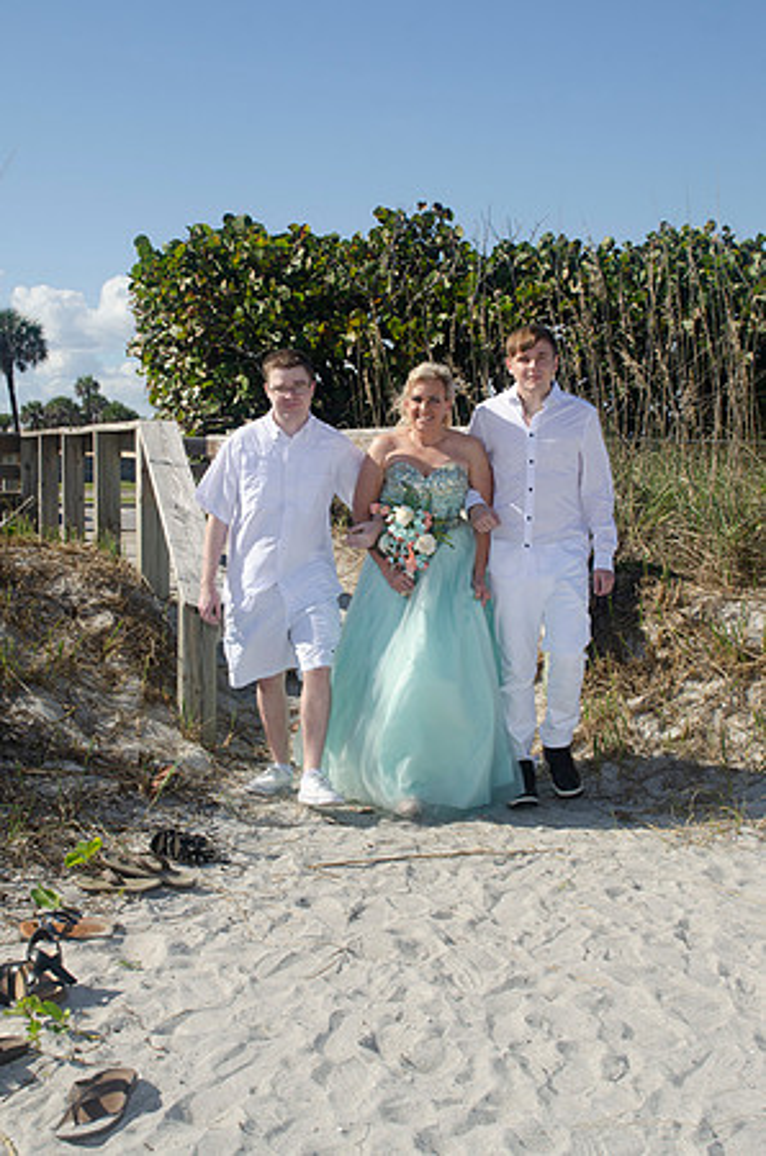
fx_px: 1683
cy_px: 578
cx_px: 383
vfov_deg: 37.9
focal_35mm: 52
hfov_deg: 25.6
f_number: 9
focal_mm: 35
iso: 100
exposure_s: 1/250
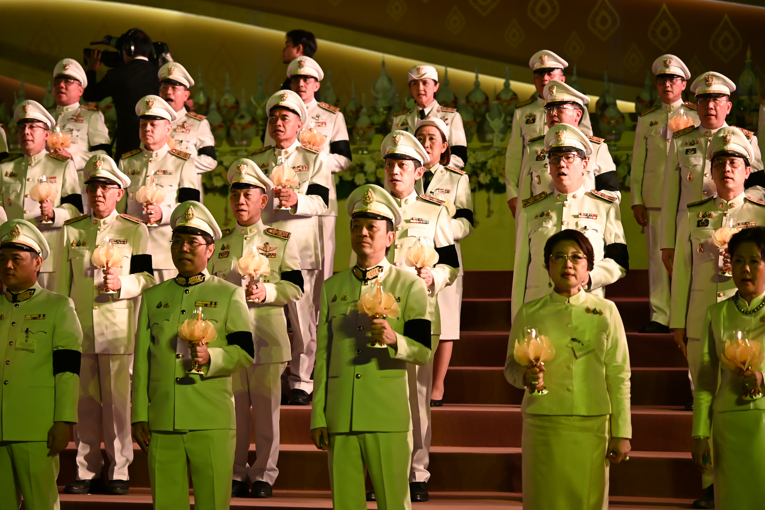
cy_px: 255
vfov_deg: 11.4
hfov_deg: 17.1
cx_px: 382
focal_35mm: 120
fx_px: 2550
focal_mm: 120
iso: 3200
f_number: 4
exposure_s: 1/250
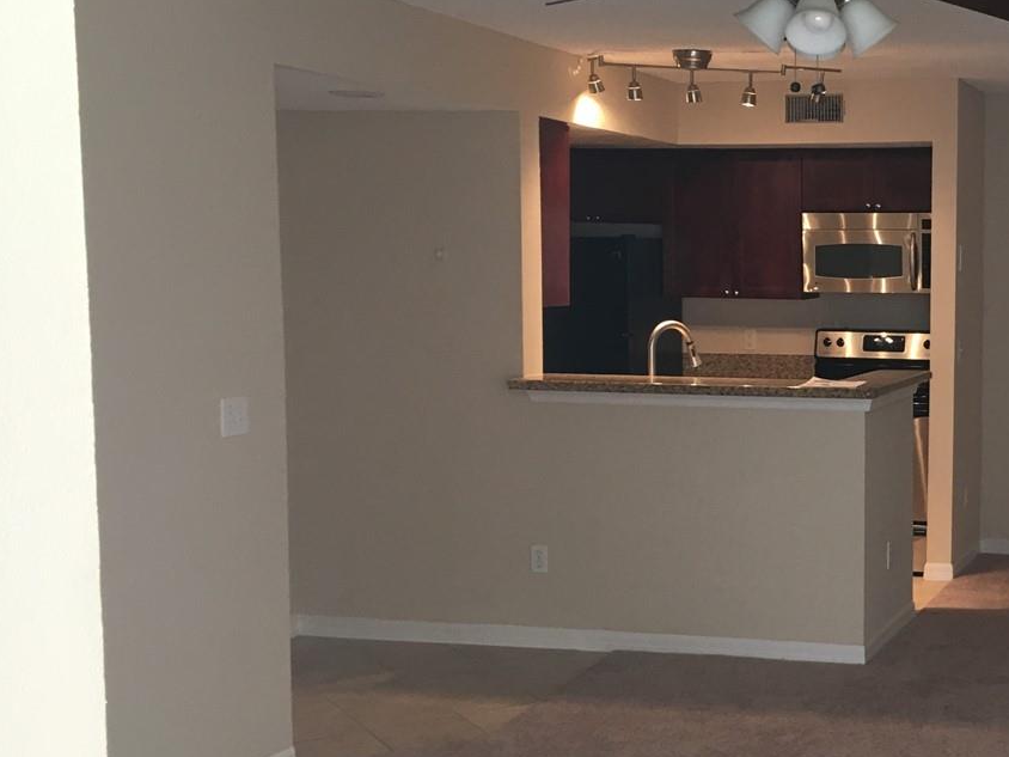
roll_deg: -1.3
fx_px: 1603
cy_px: 407
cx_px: 930
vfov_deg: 26.6
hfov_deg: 32.9
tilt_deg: -5.3
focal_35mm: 55
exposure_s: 1/30
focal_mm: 4.15
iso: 80
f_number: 2.2
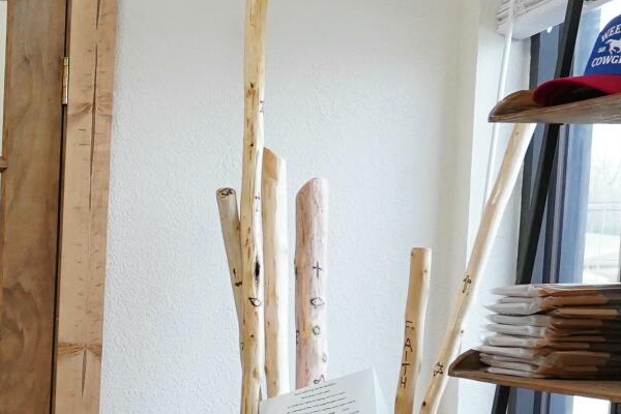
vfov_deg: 13.5
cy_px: 412
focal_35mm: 100
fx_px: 1725
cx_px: -336
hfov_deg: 18.0
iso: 3200
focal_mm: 20
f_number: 5
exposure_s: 1/250
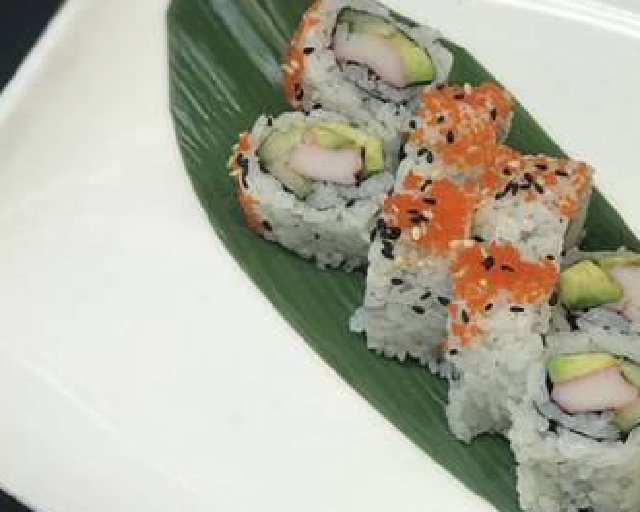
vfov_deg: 15.5
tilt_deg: -56.5
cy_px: 312
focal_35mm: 99
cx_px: 488
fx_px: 1875
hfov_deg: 19.2
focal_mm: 6.6
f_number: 2.8
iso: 40
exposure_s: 1/60
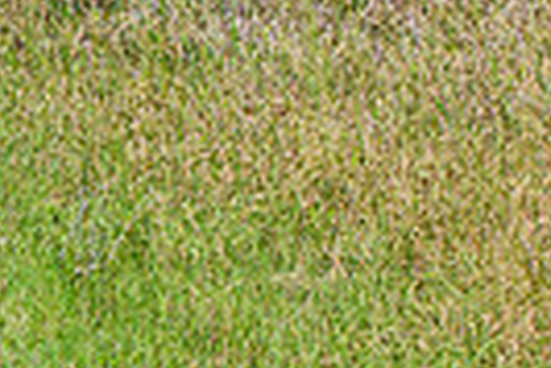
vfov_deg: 2.0
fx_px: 10496
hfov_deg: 3.0
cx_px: -402
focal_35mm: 685
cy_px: 465
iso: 320
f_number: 4
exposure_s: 1/2500
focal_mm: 105
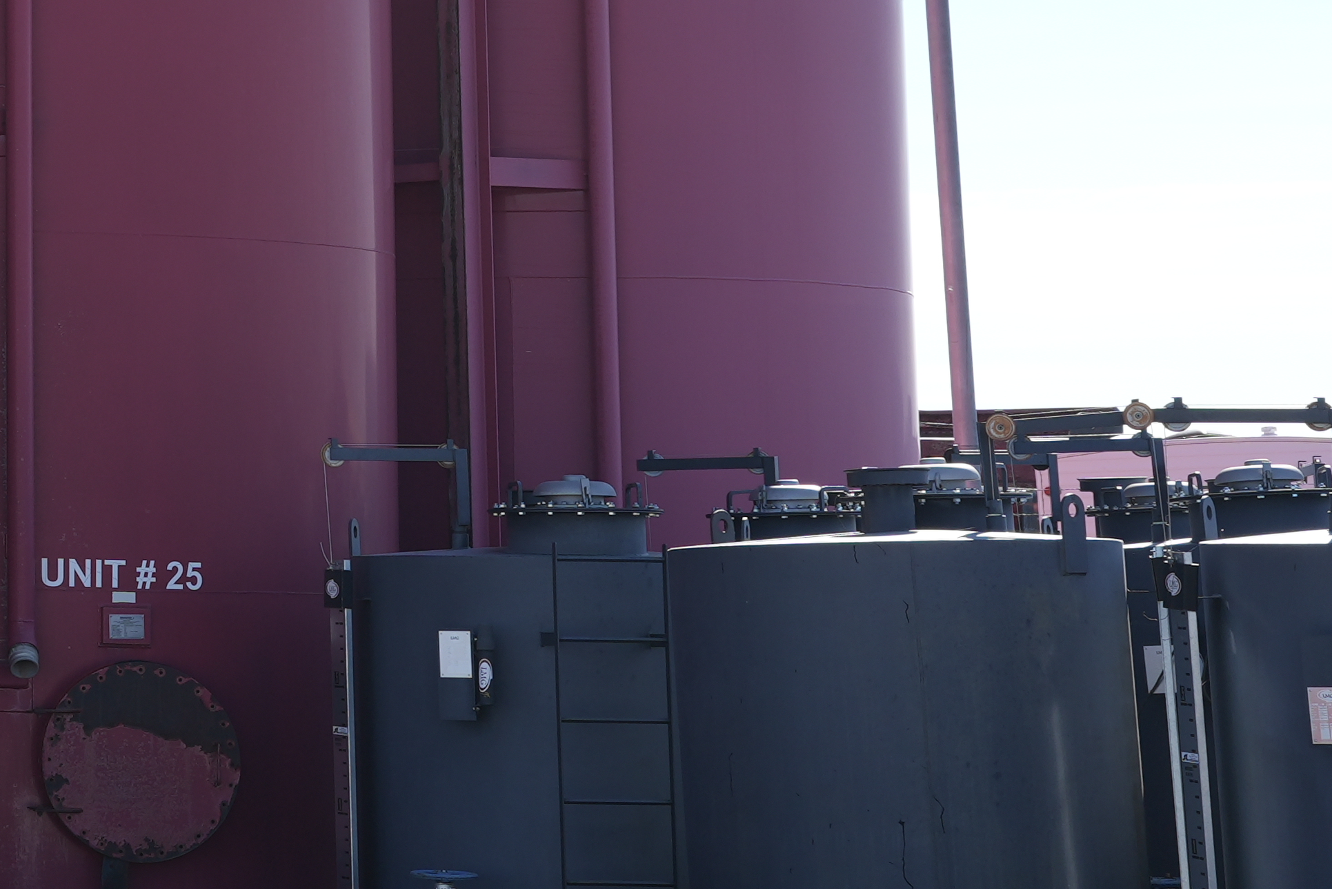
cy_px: -18
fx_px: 4699
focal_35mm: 127
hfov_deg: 14.5
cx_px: -938
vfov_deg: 10.7
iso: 125
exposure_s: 1/200
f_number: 8
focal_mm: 35
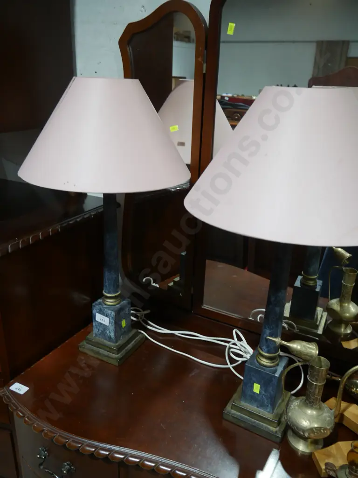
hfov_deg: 49.7
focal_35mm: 28
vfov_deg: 63.4
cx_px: 179
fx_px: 386
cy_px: 239
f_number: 3.5
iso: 250
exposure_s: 1/60
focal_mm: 14
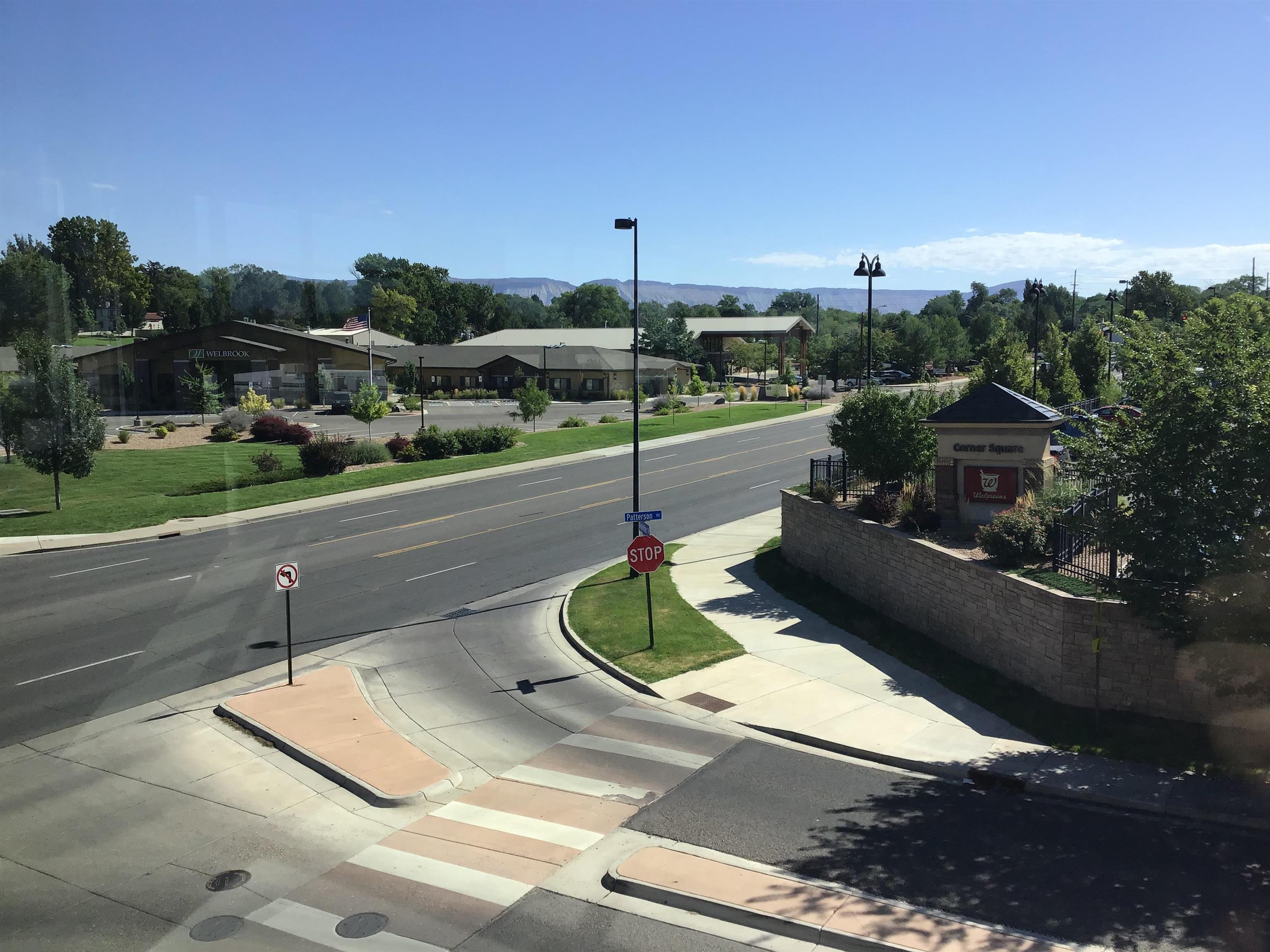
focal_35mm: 31
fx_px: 1137
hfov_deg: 58.4
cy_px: 476
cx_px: 635
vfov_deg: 45.4
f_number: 2.4
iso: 25
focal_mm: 3.3
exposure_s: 1/529
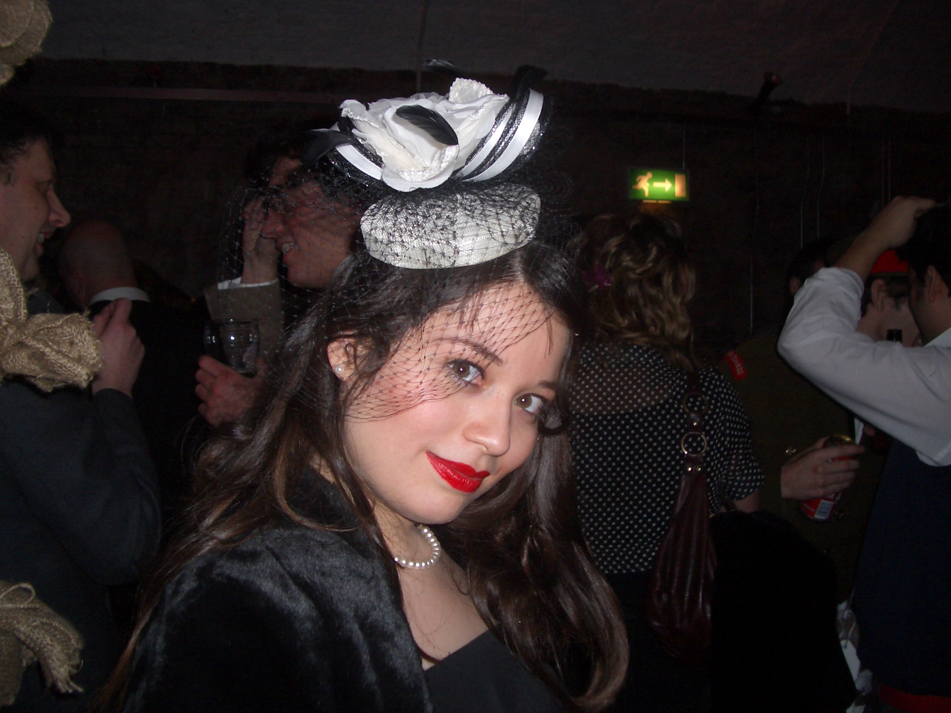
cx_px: 476
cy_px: 356
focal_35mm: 35
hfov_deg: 52.6
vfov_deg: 40.7
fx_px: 962
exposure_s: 1/40
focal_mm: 5.8
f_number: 2.6
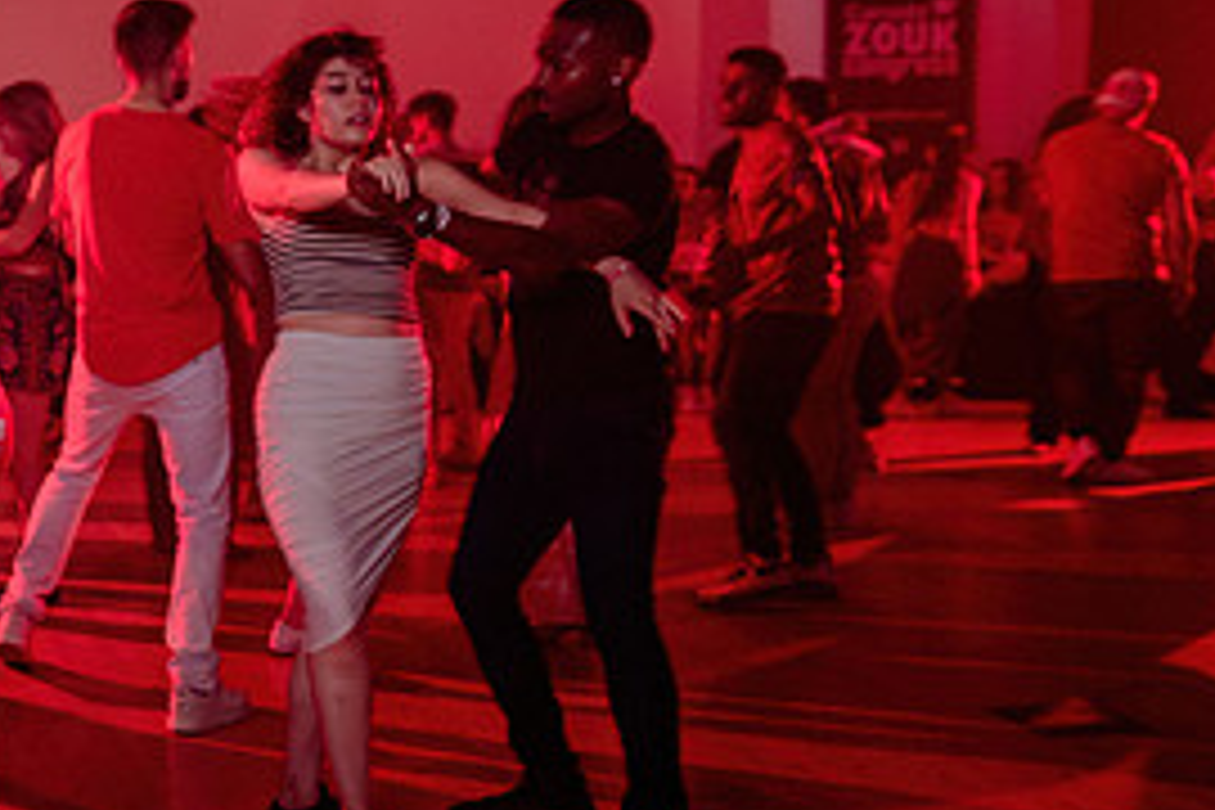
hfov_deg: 31.4
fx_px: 1957
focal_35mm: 58
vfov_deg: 23.3
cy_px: 273
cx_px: -54
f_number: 2.8
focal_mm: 24
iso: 800
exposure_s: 1/60
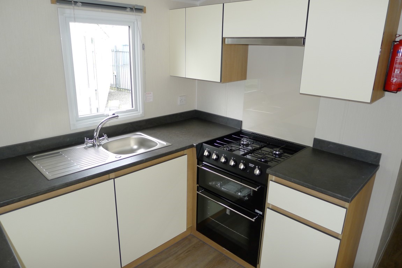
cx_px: 201
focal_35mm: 24
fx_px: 268
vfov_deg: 53.2
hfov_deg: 73.7
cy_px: 134
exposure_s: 1/125
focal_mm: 5.1
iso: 100
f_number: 2.2
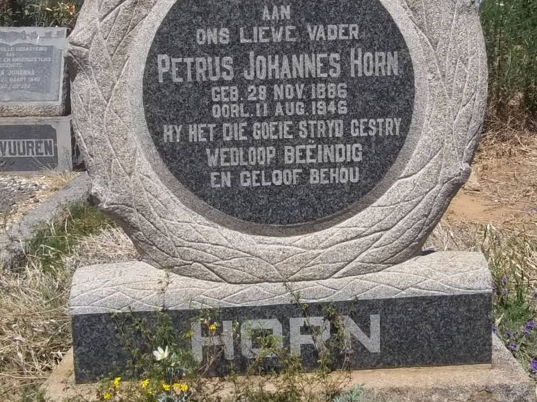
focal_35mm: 48
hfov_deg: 39.6
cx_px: 302
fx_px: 745
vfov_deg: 30.1
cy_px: 149
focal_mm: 5.7
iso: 80
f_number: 5.5
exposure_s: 1/800
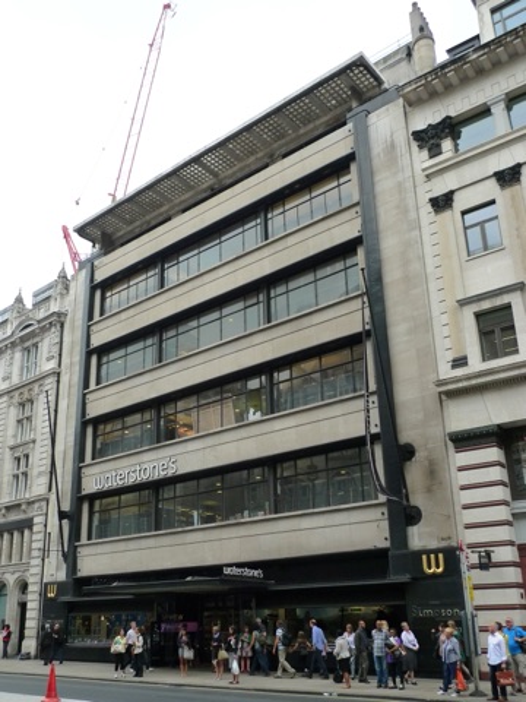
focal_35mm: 30
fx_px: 608
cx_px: 263
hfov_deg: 46.8
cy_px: 351
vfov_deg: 60.0
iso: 125
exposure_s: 1/320
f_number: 2.8
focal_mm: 6.3
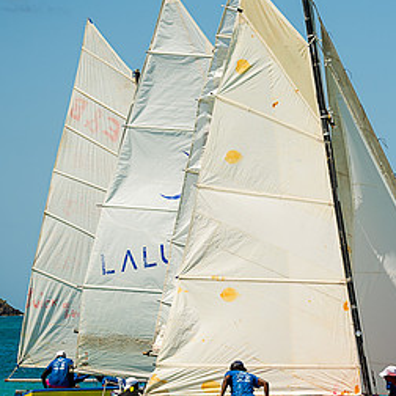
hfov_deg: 6.4
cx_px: 335
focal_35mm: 275
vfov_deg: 6.4
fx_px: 3559
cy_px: 144
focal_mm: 105
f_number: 8
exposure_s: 1/320
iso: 72
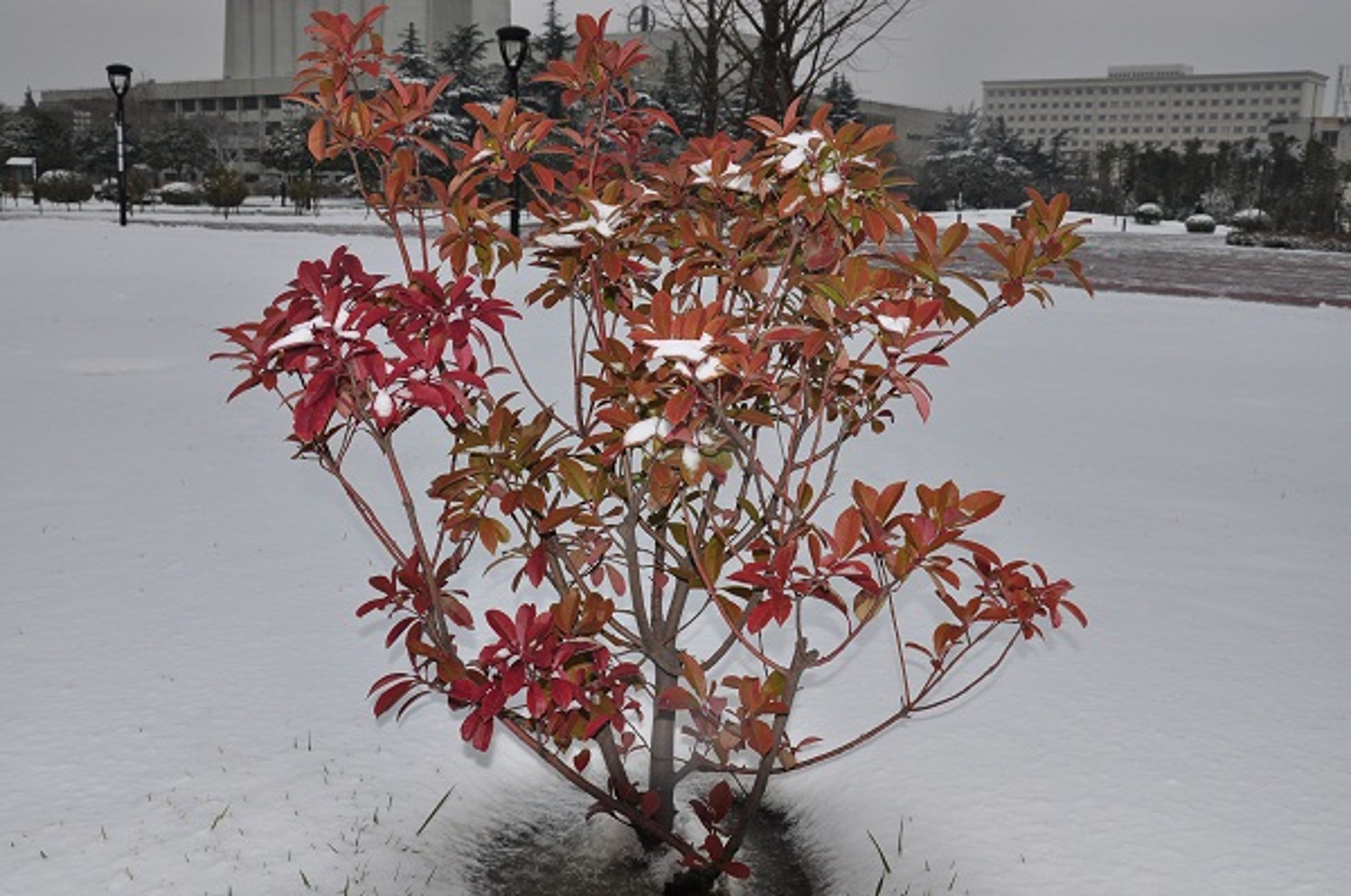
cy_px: 448
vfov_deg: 36.8
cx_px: 676
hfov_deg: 53.2
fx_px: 1349
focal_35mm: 36
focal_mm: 24
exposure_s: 1/200
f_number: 11
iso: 200
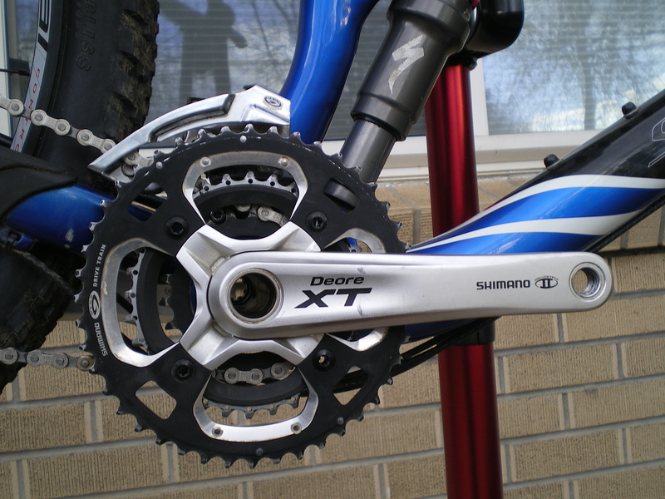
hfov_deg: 42.9
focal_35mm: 44
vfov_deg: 32.9
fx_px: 845
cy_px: 250
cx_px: 332
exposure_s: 1/50
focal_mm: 7.4
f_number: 3.5
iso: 64
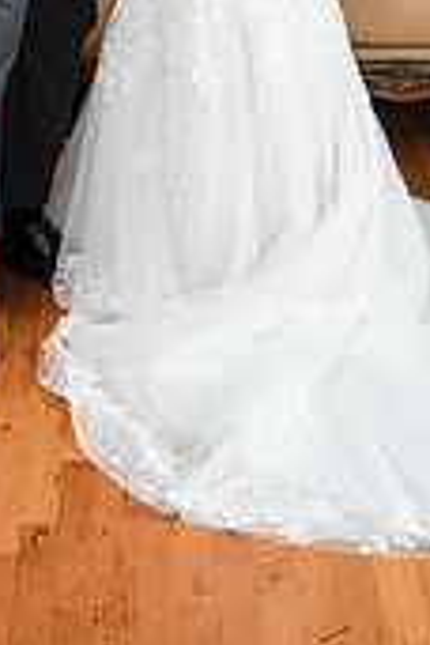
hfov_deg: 14.8
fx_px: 1648
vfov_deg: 20.5
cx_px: 155
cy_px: -155
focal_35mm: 92
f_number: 4
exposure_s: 1/250
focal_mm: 35
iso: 1000
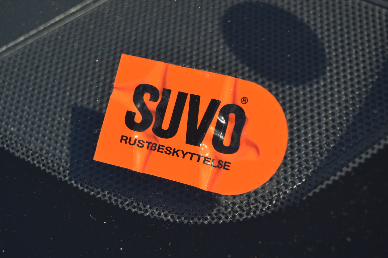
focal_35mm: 82
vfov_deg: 16.6
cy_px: 129
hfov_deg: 24.6
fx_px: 889
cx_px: 194
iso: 100
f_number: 7.1
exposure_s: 1/200
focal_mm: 55
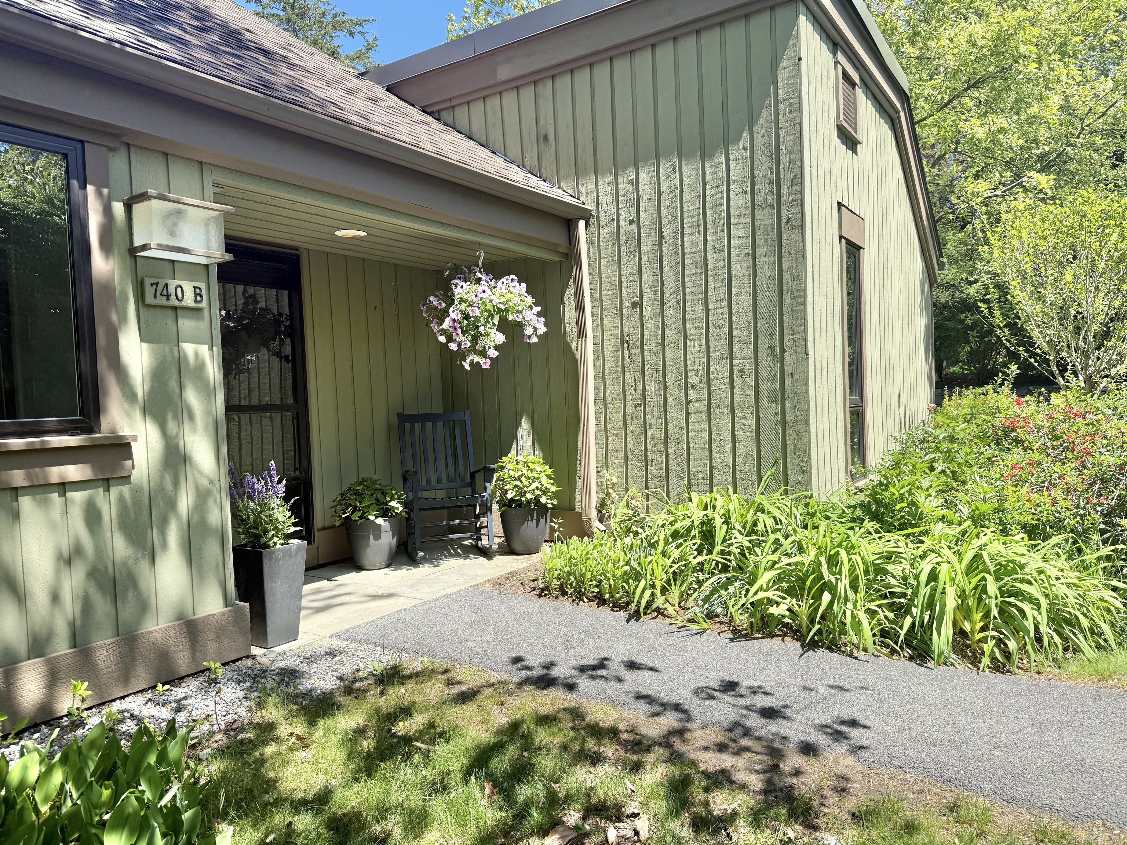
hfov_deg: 71.6
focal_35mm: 24
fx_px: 781
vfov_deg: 56.8
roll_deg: +2.3
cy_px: 422
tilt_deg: -1.5
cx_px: 564
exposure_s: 1/1770
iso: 80
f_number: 1.78
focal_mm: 6.76
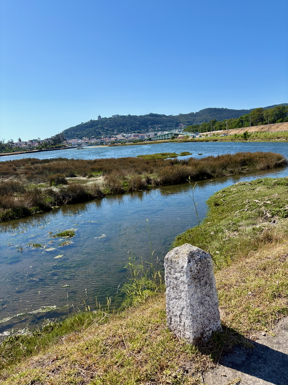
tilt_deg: -8.8
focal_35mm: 26
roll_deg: +3.4
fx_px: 288
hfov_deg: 53.1
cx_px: 144
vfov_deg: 67.3
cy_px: 192
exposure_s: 1/3448
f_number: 1.6
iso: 50
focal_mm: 5.96
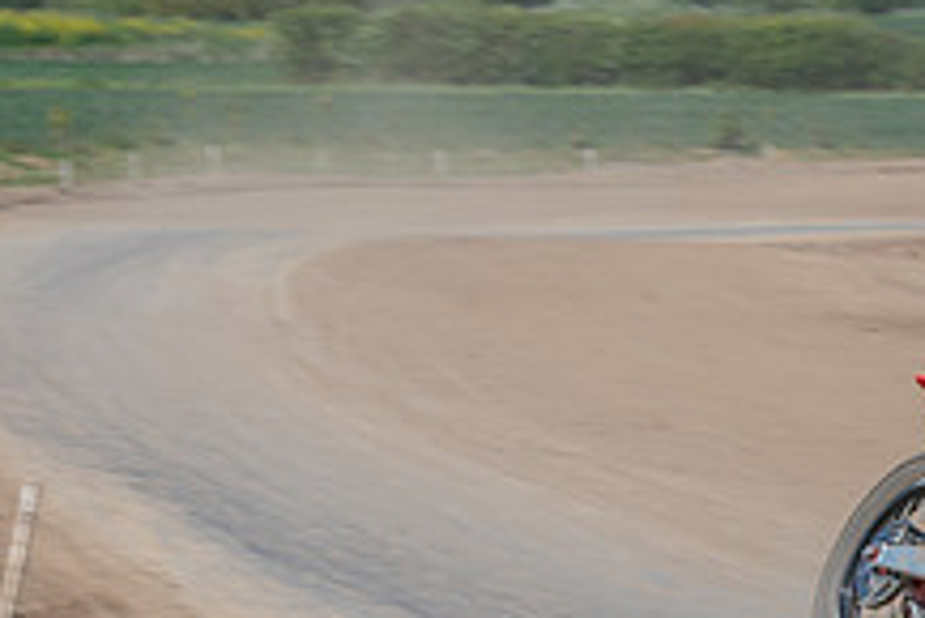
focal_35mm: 340
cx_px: 1202
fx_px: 8742
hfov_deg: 6.0
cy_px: 451
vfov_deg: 4.0
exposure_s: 1/200
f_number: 8
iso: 100
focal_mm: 100
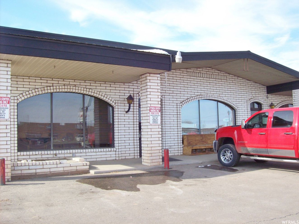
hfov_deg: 51.4
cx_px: 150
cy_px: 112
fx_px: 311
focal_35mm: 36
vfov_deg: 39.6
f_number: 4.8
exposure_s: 1/305
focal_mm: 6
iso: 80
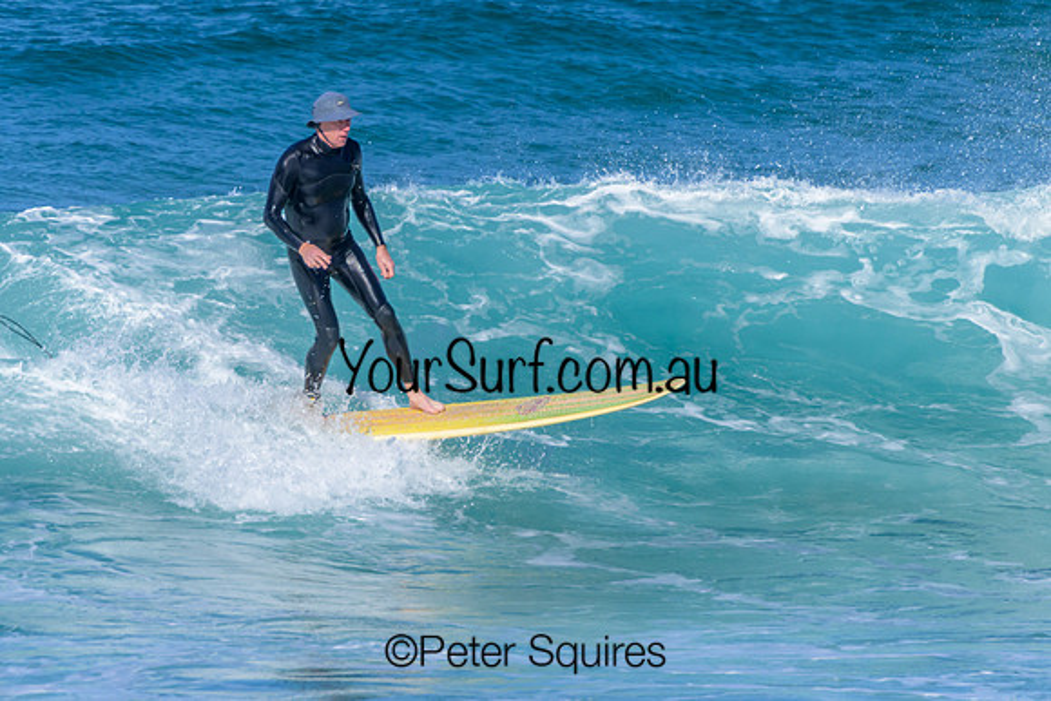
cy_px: 362
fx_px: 23566
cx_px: 502
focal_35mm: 807
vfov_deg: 1.7
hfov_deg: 2.6
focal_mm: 700
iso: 800
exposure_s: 1/2000
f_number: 11
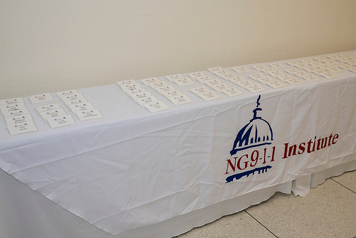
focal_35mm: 35
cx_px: 178
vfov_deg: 37.9
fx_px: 346
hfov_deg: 54.4
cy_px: 119
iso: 800
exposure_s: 1/125
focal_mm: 35
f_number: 4.5
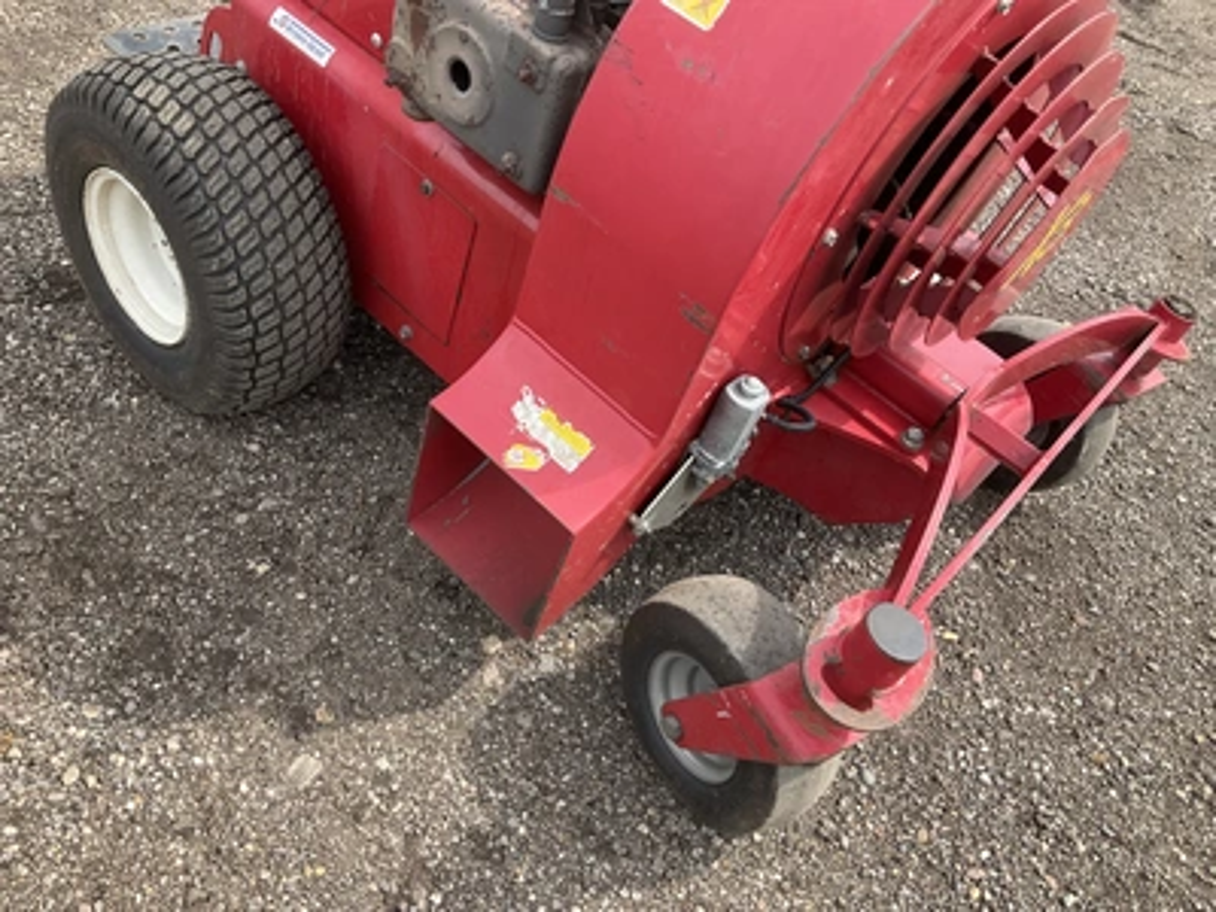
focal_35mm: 29
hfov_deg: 61.7
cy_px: 456
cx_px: 608
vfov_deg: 48.2
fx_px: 1019
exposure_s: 1/422
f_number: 1.8
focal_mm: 3
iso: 25
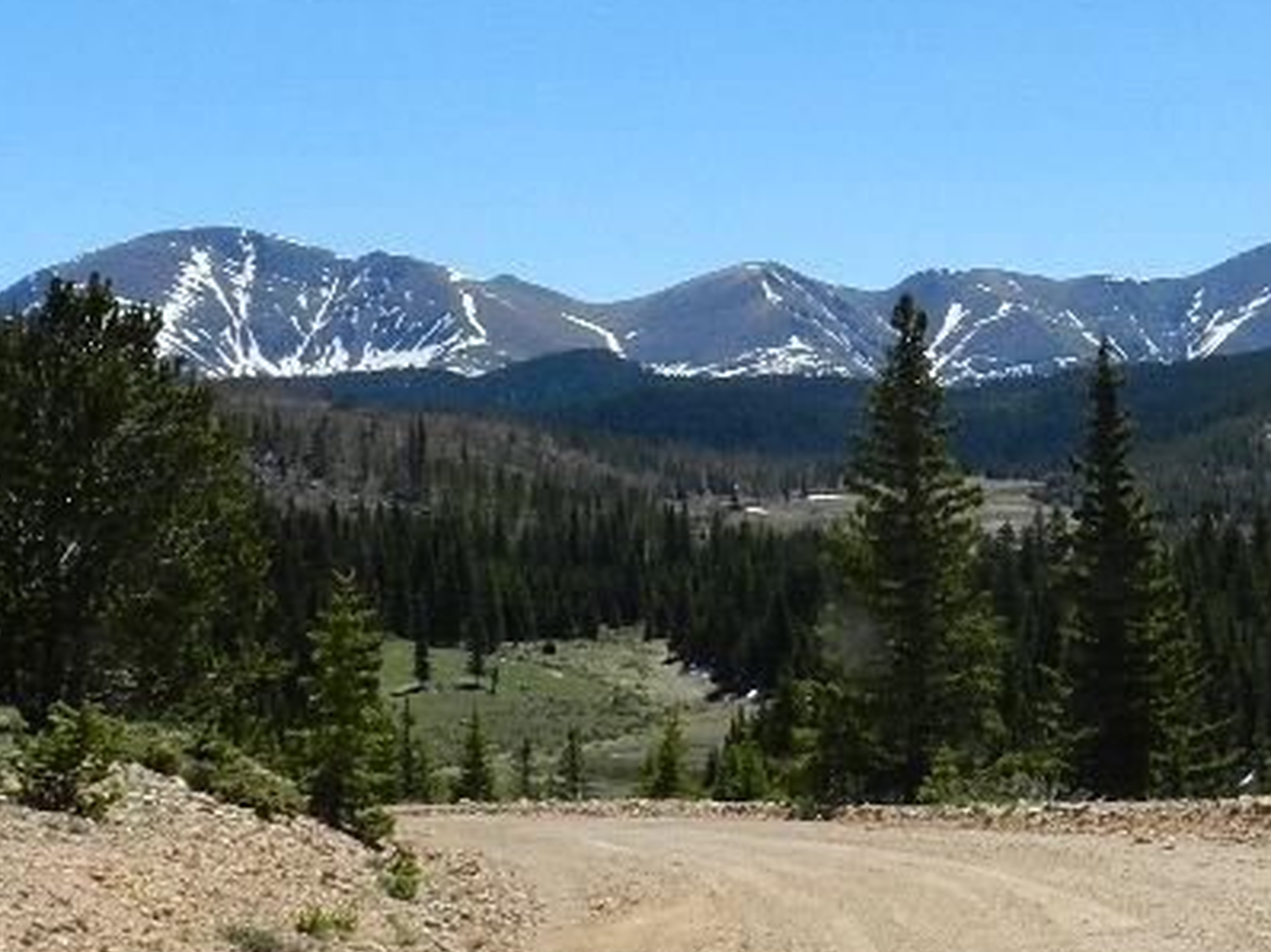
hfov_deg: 26.1
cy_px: 387
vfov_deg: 19.9
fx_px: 2715
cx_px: 894
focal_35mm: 74
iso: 160
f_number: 5
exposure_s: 1/200
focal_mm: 8.1
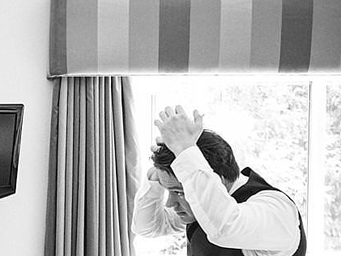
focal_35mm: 80
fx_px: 788
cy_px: 181
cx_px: -19
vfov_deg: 18.4
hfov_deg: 23.2
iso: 6400
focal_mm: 23
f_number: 3.2
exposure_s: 1/1000
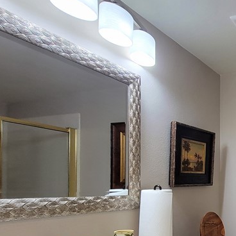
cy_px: 232
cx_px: 231
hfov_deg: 44.3
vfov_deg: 44.1
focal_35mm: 32
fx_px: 247
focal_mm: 2.2
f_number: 2.2
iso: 200
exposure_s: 1/60
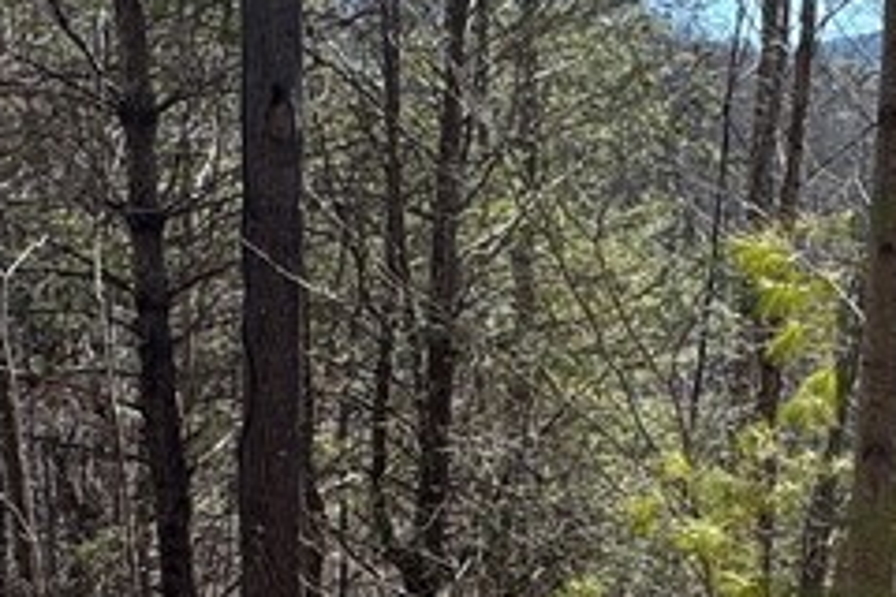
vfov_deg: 21.0
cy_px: 631
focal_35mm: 62
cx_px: 571
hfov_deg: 32.2
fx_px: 1543
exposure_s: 1/561
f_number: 2.2
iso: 40
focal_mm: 2.22
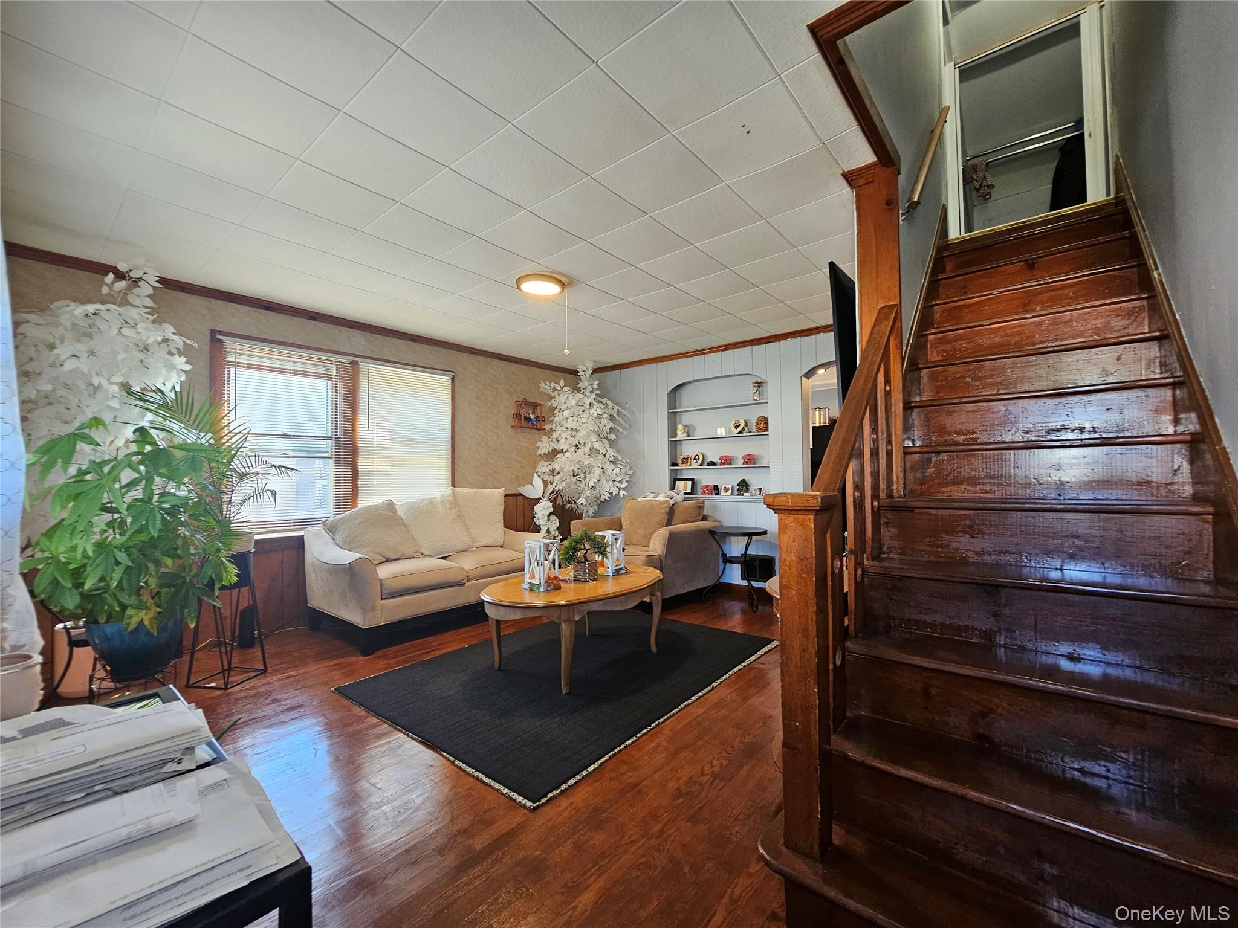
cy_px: 464
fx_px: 465
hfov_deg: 106.2
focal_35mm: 13
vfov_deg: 89.9
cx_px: 619
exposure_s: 1/60
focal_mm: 2.2
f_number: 2.2
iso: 200
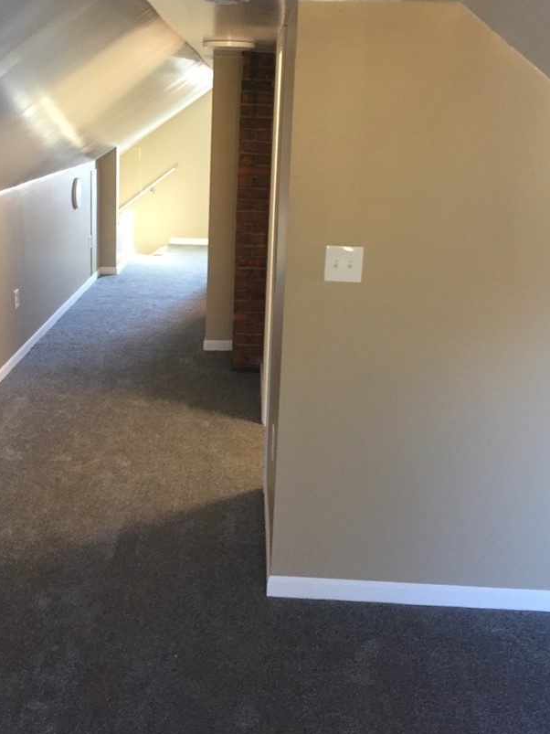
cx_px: 215
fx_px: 784
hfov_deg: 38.5
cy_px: 271
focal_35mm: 37
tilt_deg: -11.6
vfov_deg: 49.6
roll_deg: -0.9
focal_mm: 4.15
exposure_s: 1/30
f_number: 2.2
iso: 160
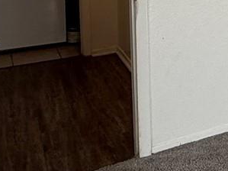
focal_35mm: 75
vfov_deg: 18.1
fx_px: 494
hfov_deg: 18.4
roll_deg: -0.3
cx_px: 441
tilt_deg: -4.4
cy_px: -61
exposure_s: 1/119
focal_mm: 2.22
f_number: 2.2
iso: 64
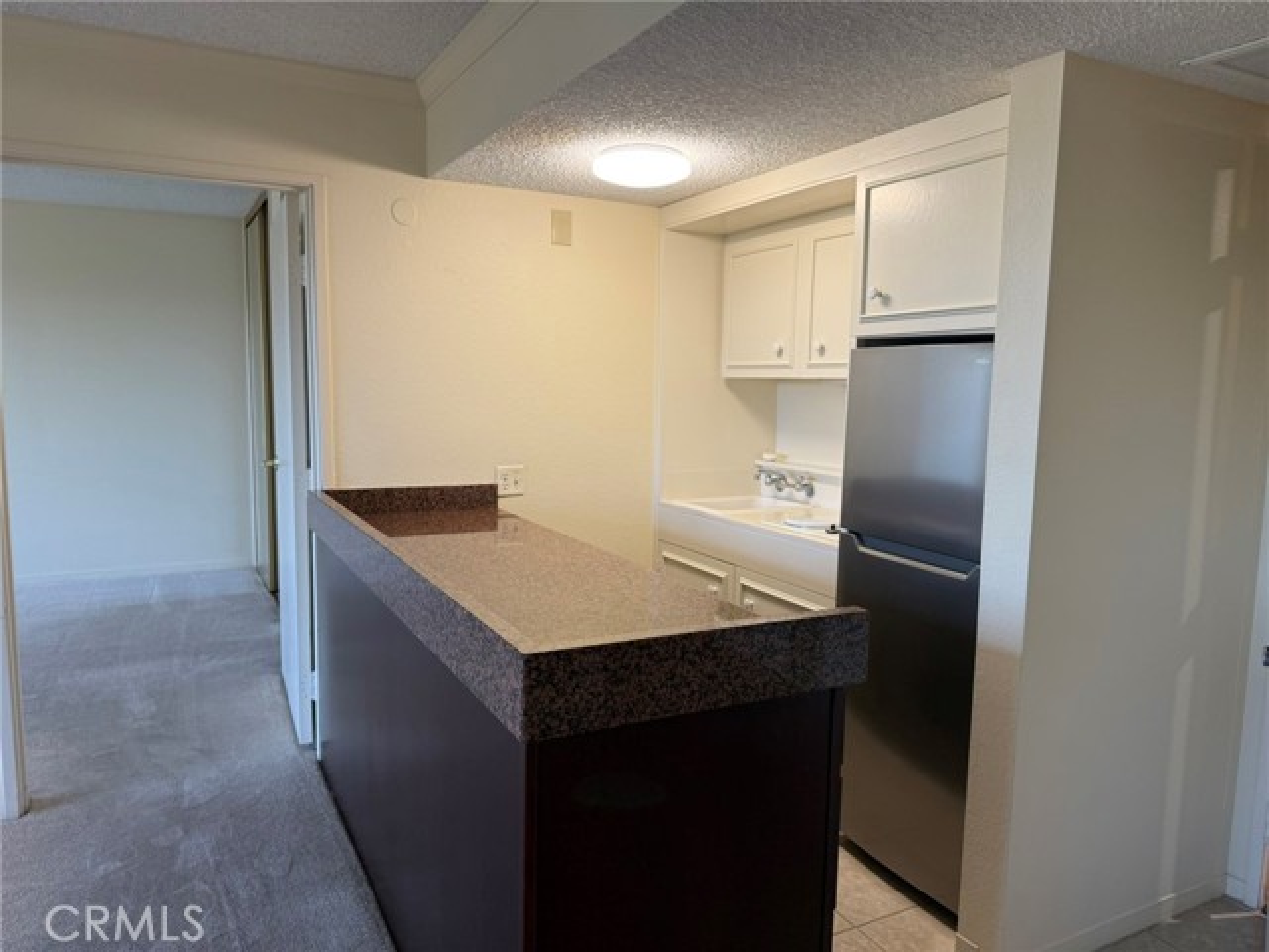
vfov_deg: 56.8
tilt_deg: -6.2
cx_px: 634
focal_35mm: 24
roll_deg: -0.5
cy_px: 476
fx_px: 880
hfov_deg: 71.6
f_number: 1.78
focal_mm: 6.76
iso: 125
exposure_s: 1/60
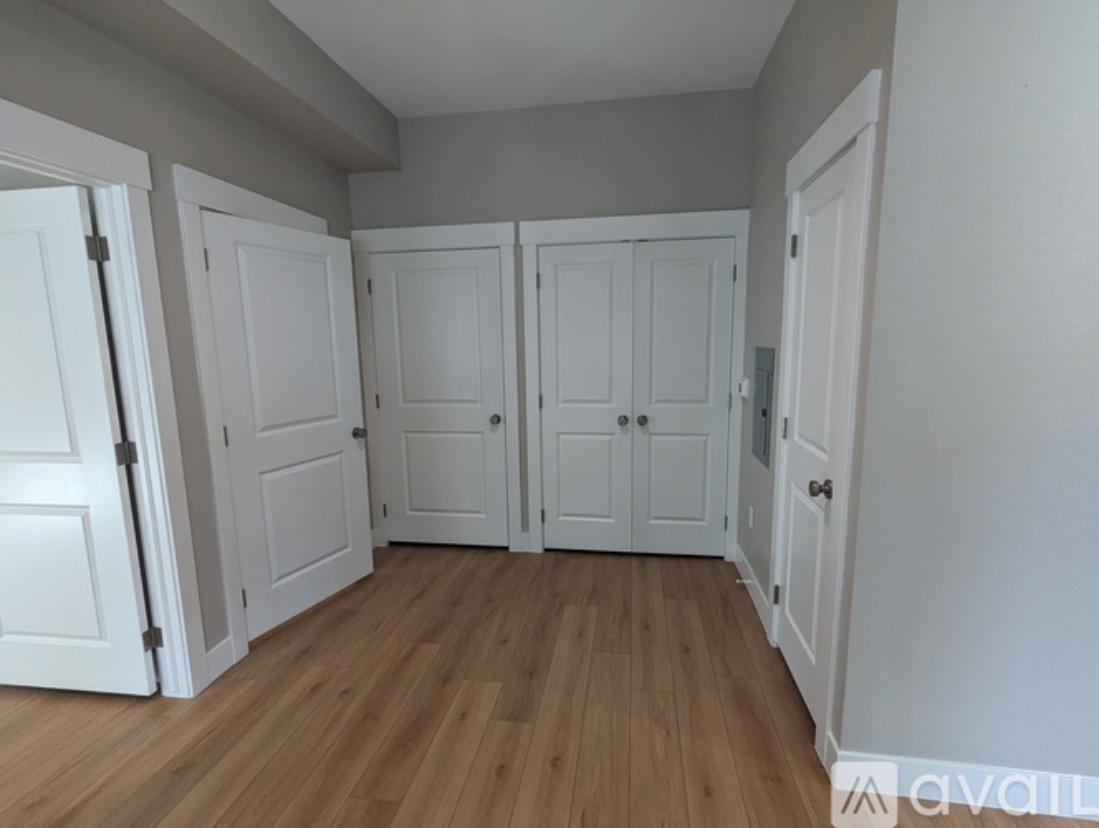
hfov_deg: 94.4
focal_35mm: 16
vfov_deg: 78.2
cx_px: 550
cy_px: 414
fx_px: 509
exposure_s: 1/151
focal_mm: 2.35
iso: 261
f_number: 2.2
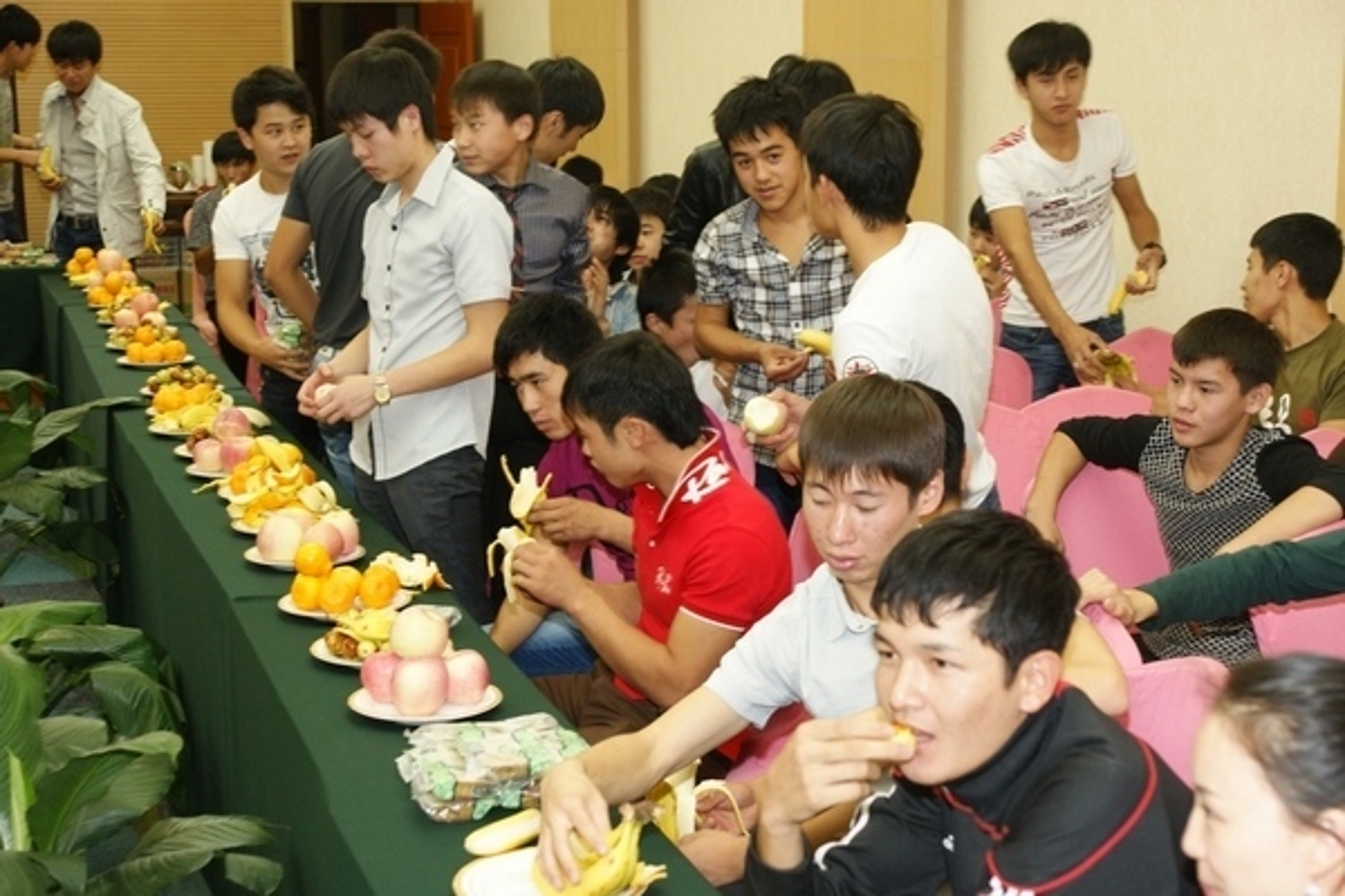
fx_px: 1961
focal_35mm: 52
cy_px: 448
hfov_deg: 37.9
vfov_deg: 25.8
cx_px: 672
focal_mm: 35
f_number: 4.5
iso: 400
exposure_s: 1/60
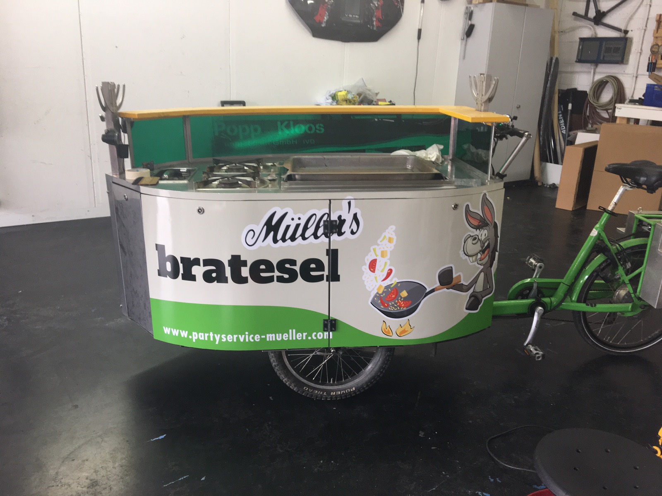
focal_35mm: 29
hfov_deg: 61.7
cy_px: 248
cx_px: 331
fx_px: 555
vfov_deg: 48.2
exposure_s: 1/33
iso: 64
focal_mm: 4.15
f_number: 2.2
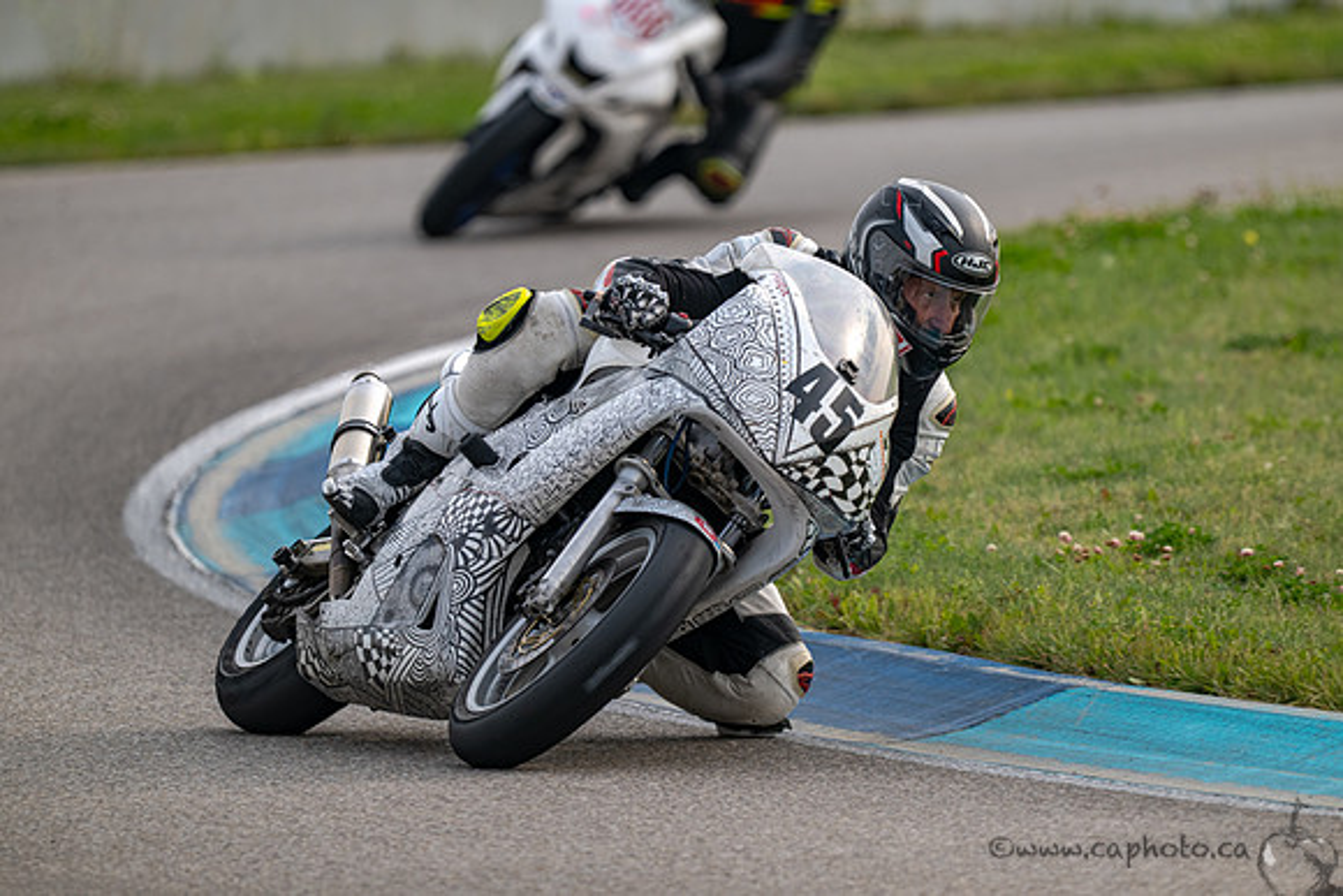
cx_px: 672
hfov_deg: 3.4
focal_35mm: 600
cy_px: 448
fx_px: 22388
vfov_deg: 2.3
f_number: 6.3
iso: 450
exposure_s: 1/1250
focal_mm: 600
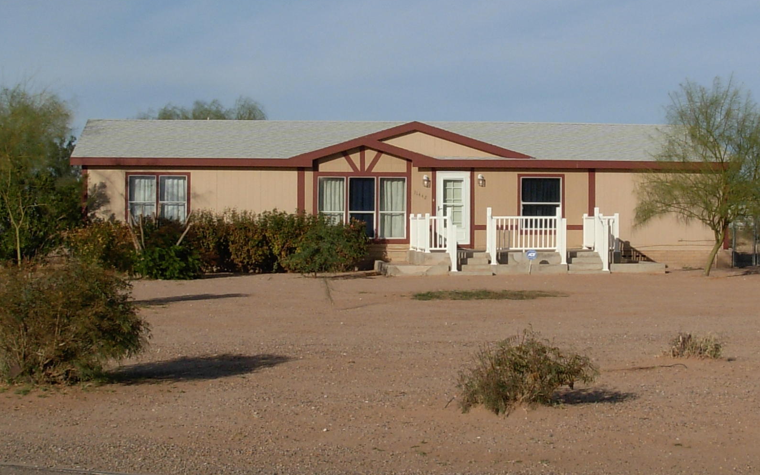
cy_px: 187
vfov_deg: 17.1
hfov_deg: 27.1
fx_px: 1574
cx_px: 445
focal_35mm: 76
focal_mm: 6.3
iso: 79
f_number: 4.9
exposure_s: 1/939
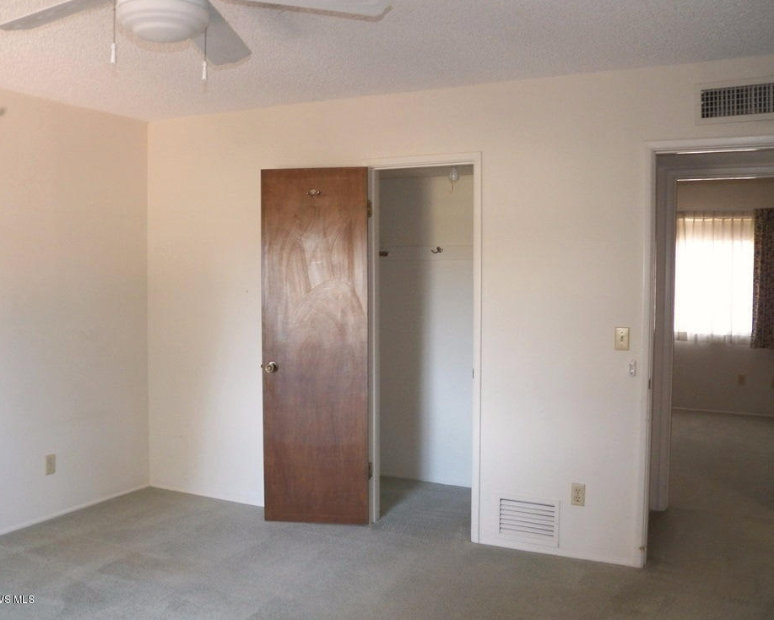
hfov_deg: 54.2
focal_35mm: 33
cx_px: 373
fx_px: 756
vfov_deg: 44.6
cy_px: 307
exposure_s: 1/30
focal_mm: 5.5
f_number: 2.8
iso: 250
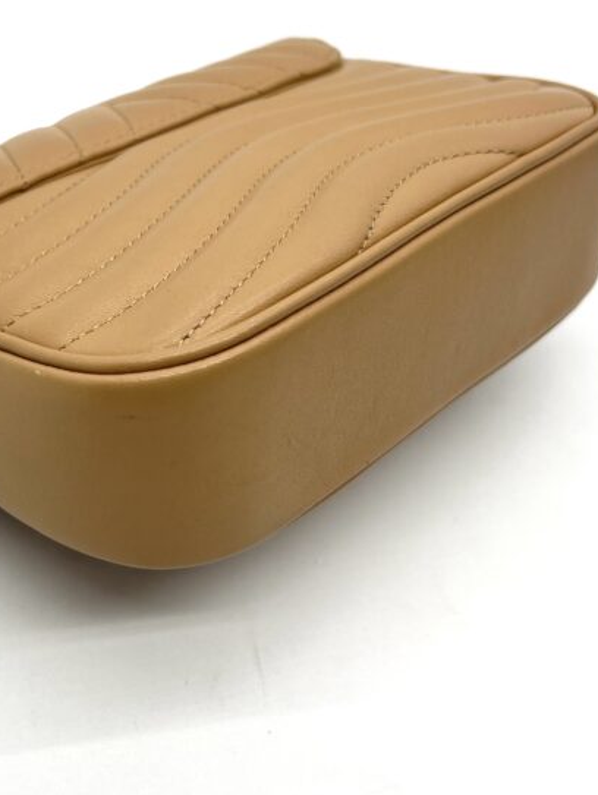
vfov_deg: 38.7
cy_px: 318
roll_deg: -9.4
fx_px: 1127
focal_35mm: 49
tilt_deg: -39.7
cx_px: 148
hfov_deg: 29.2
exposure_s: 1/282
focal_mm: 5.7
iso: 40
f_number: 1.5
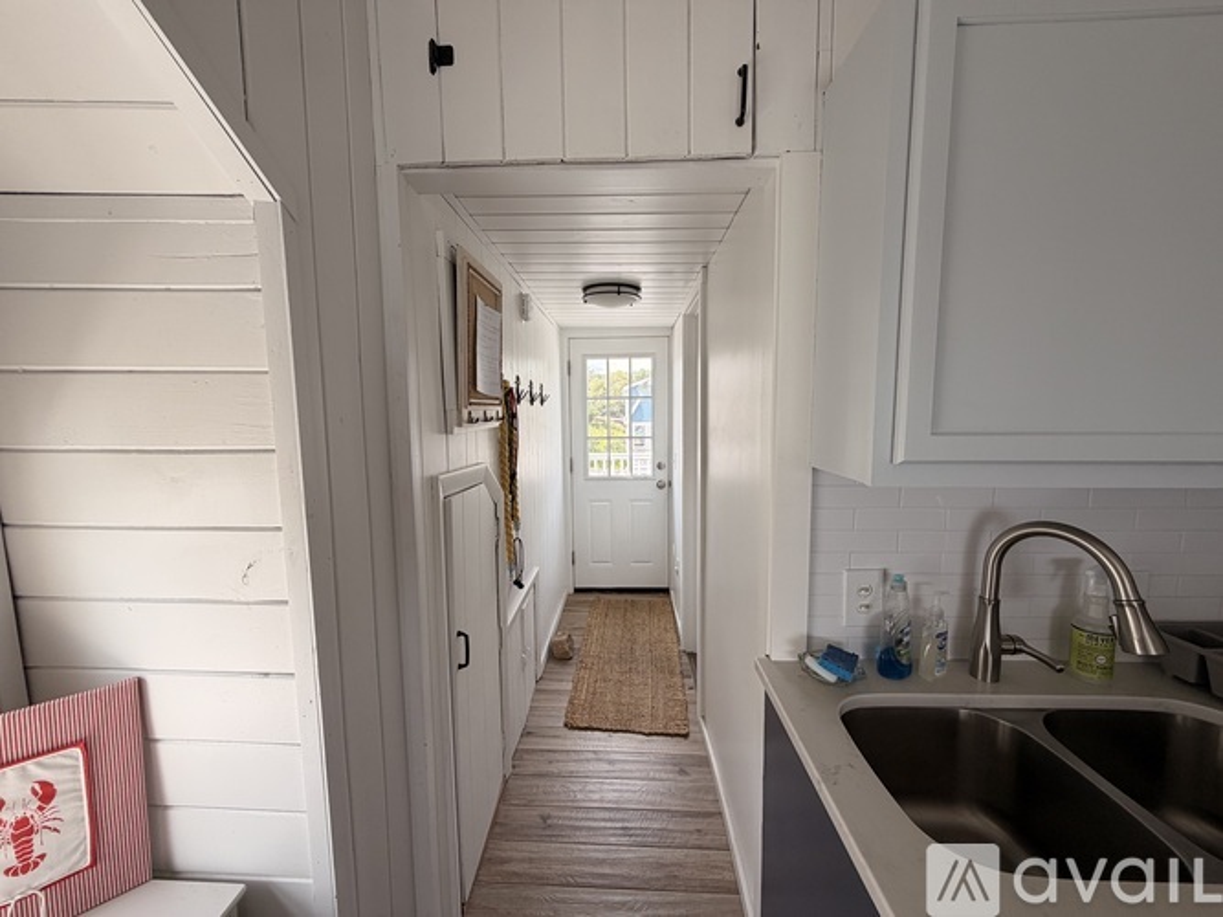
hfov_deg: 102.1
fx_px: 495
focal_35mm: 14
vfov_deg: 85.7
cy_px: 458
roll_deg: +0.8
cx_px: 612
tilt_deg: -6.3
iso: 50
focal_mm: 2.22
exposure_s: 1/121
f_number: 2.2
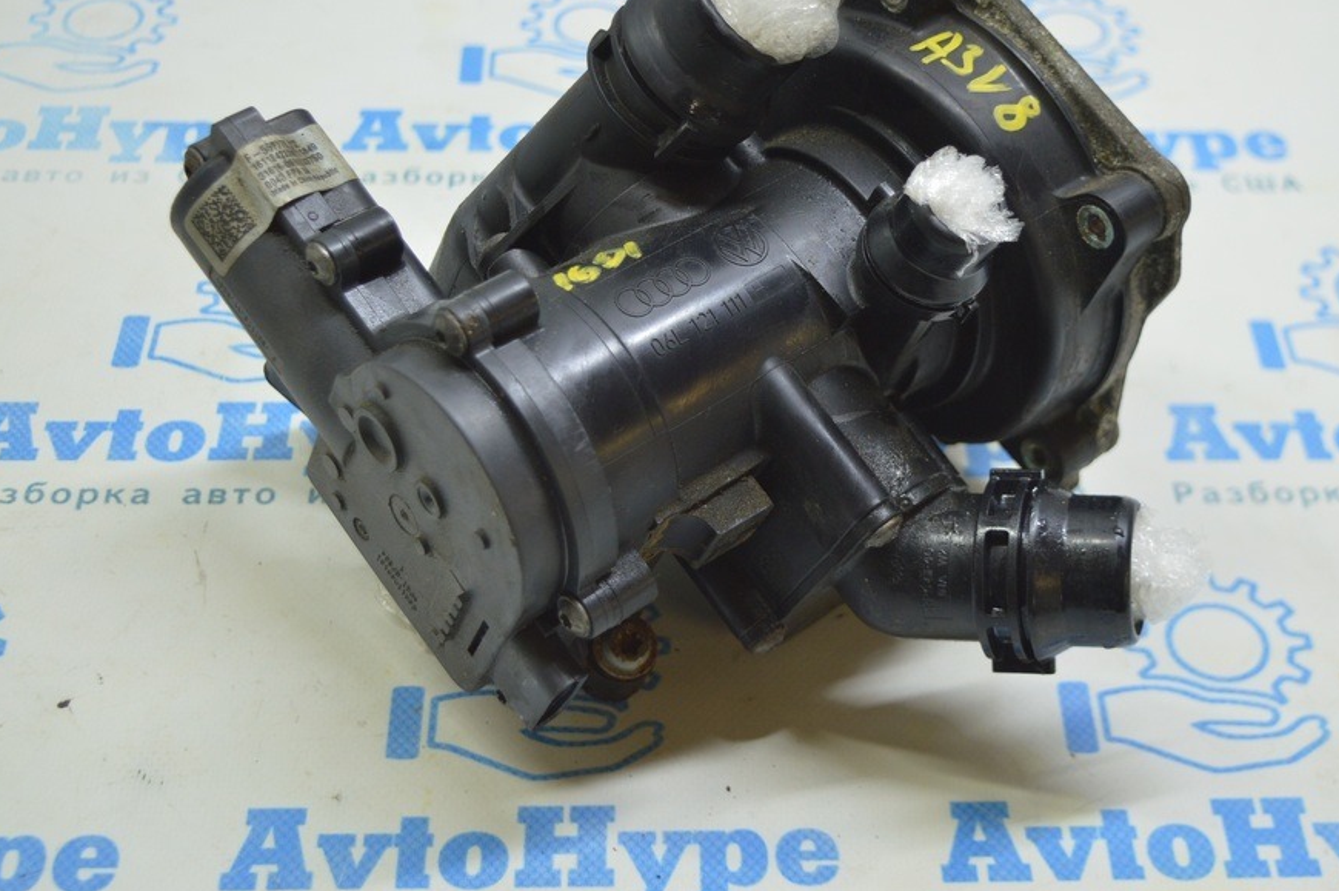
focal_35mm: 60
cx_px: 756
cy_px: 389
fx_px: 2230
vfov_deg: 22.6
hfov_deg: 33.4
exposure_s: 1/40
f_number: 4.5
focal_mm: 34
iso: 400
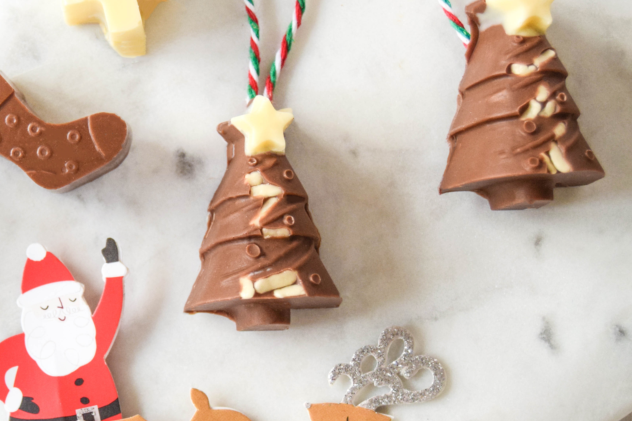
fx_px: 1826
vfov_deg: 13.2
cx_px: 85
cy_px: 215
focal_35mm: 104
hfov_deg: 19.3
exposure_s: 1/60
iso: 900
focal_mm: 40
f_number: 5
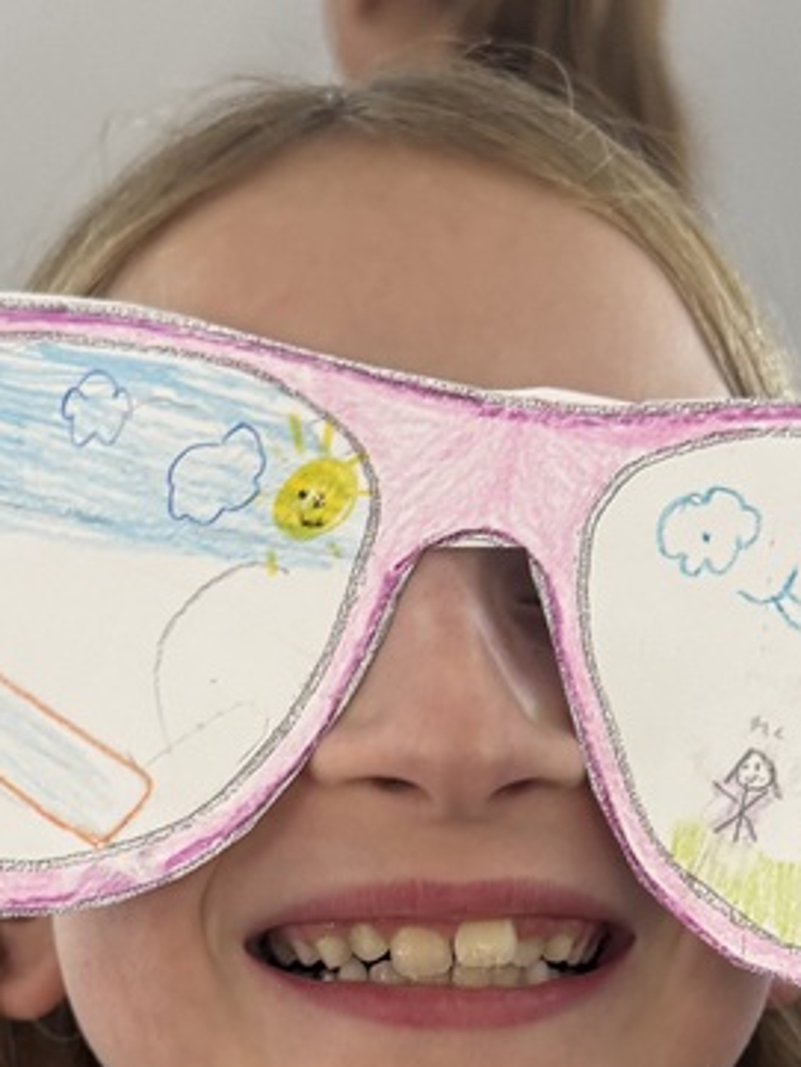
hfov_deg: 21.6
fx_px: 2097
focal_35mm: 68
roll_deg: +2.9
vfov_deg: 27.2
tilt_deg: -30.2
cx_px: 325
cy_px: 1017
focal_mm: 6.76
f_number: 1.78
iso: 200
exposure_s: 1/60
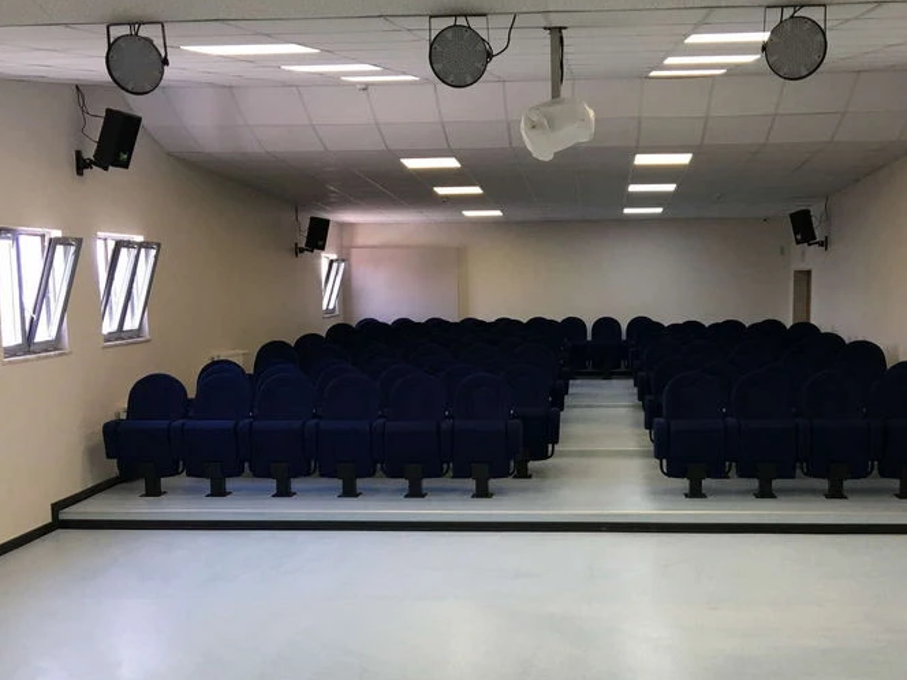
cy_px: 437
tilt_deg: -5.1
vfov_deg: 32.7
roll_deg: +0.3
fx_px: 1153
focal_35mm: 44
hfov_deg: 42.8
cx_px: 519
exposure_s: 1/33
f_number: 2.2
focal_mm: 4.15
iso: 32
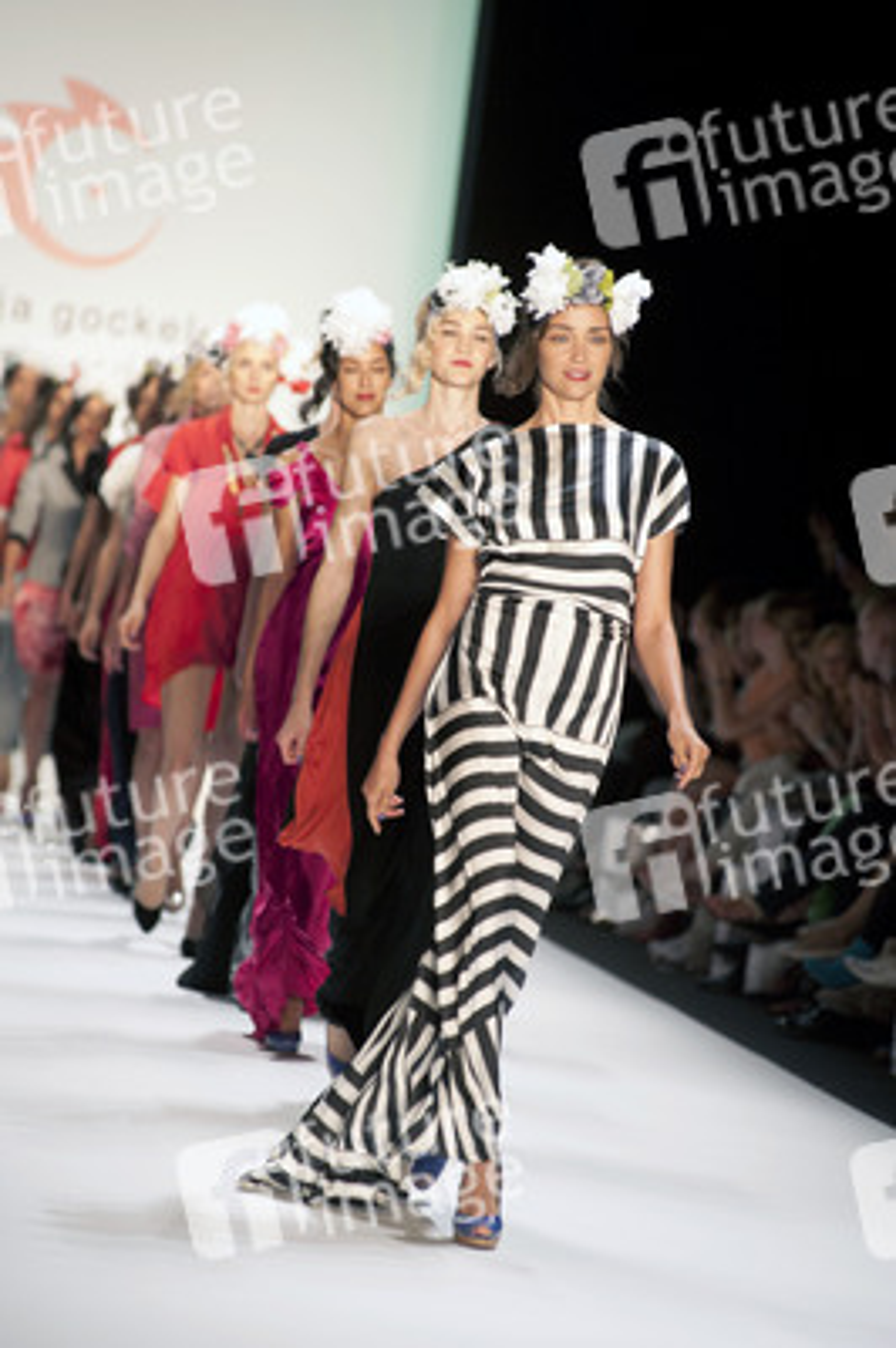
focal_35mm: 200
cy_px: 674
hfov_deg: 6.9
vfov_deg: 10.3
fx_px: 7479
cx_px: 448
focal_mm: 200
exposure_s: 1/320
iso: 1600
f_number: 5
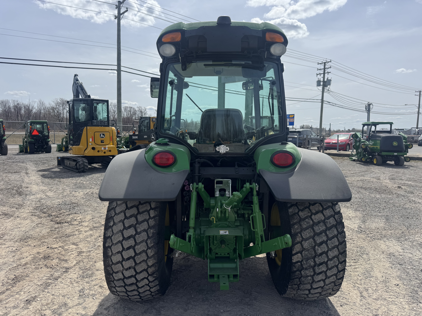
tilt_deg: -1.4
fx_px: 293
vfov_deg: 56.8
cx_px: 211
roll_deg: -0.3
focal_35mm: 24
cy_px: 158
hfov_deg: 71.6
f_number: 1.78
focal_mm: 6.76
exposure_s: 1/6410
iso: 80
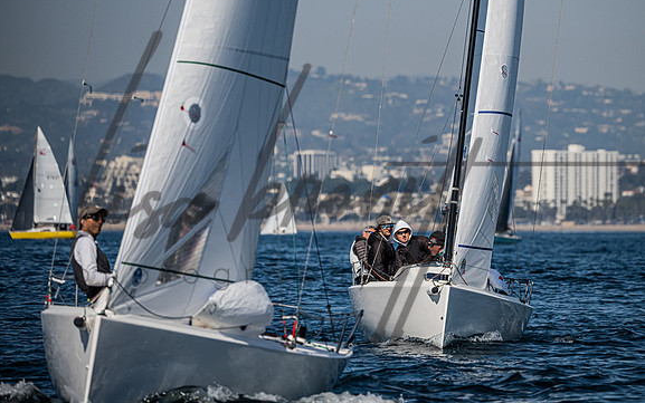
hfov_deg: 5.9
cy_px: 131
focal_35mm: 355
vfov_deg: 3.7
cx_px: 412
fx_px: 6242
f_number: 5
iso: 400
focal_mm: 270
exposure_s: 1/8000
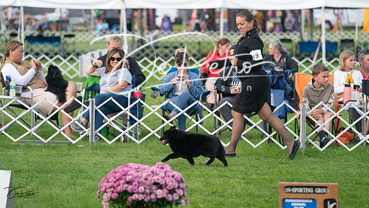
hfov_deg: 13.5
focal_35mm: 159
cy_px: 104
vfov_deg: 7.6
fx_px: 1557
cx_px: 184
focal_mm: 152
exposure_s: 1/3200
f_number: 3.5
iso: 800
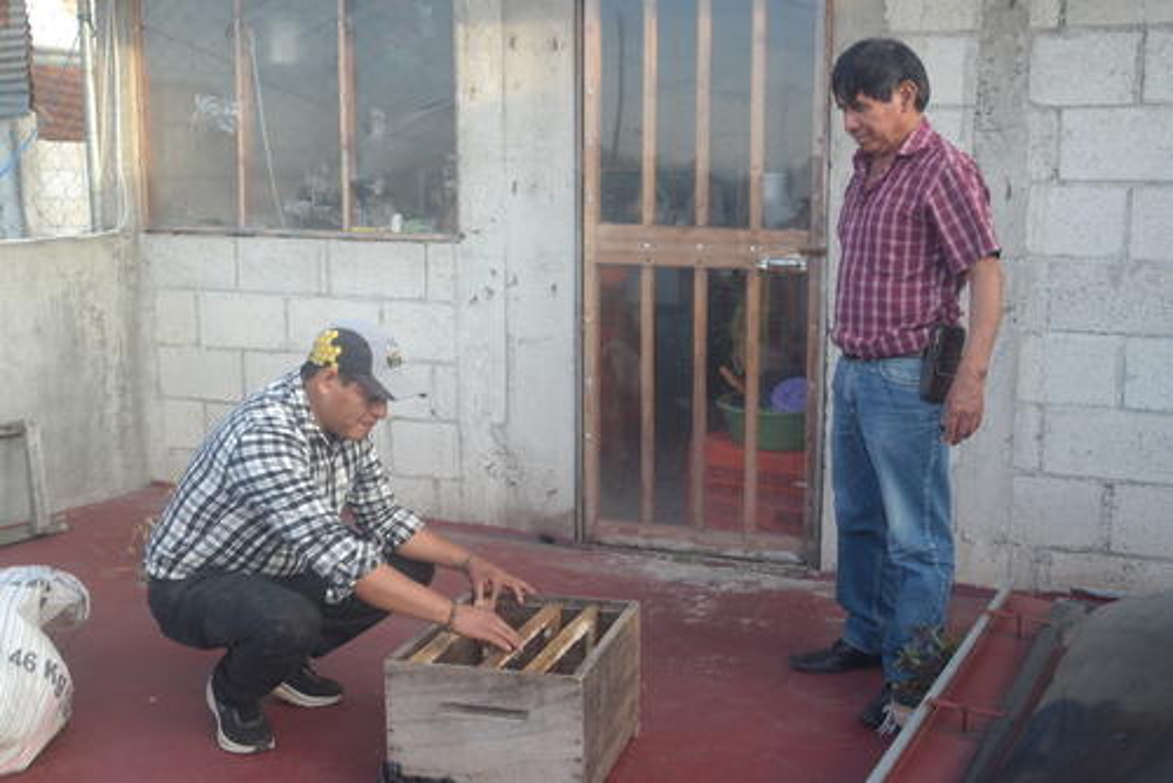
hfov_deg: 45.4
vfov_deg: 31.2
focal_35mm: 43
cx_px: 586
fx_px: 1402
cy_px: 392
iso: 200
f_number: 4
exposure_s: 1/100
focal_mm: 28
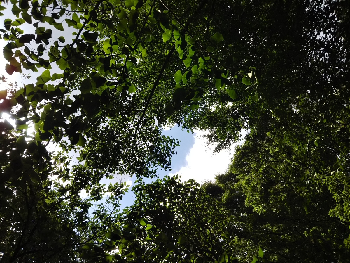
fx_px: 303
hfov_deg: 60.0
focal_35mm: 30
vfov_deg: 46.8
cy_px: 132
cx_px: 175
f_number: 2.2
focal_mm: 4
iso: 20
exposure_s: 1/1141
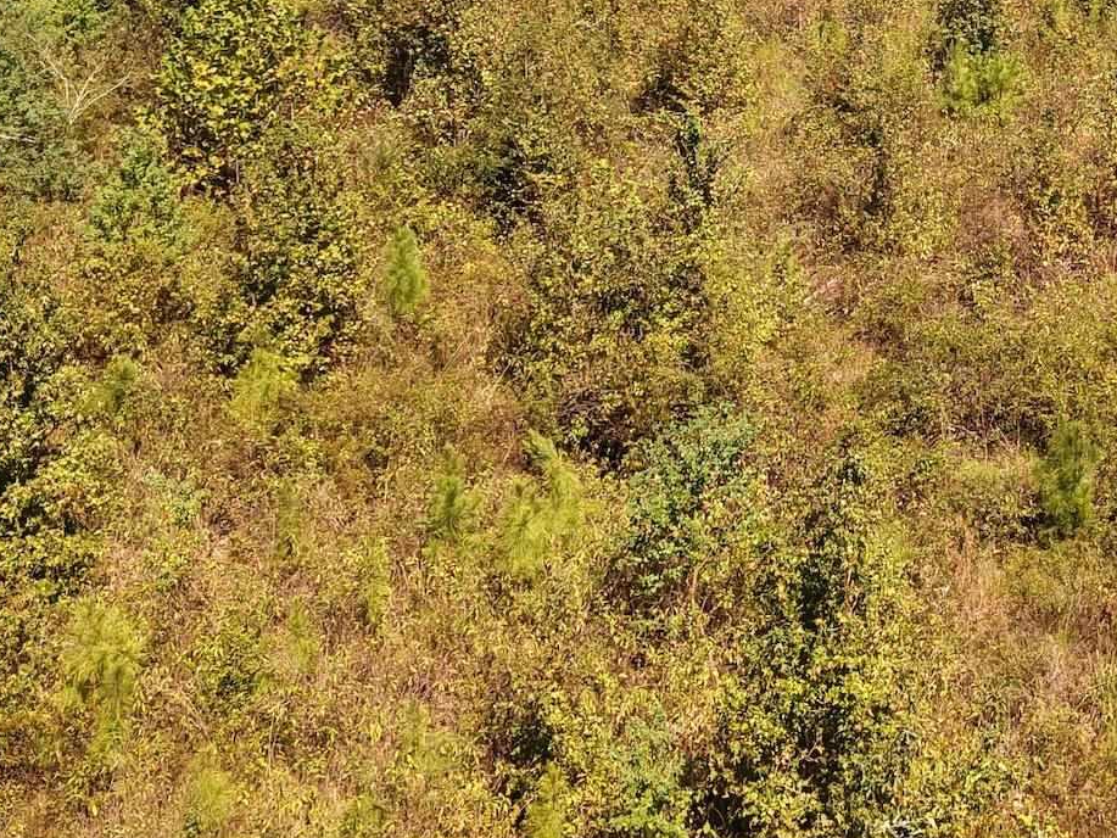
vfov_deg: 20.3
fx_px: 2162
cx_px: 942
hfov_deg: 28.2
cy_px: -223
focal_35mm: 67
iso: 100
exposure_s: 1/350
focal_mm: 8.67
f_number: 1.8
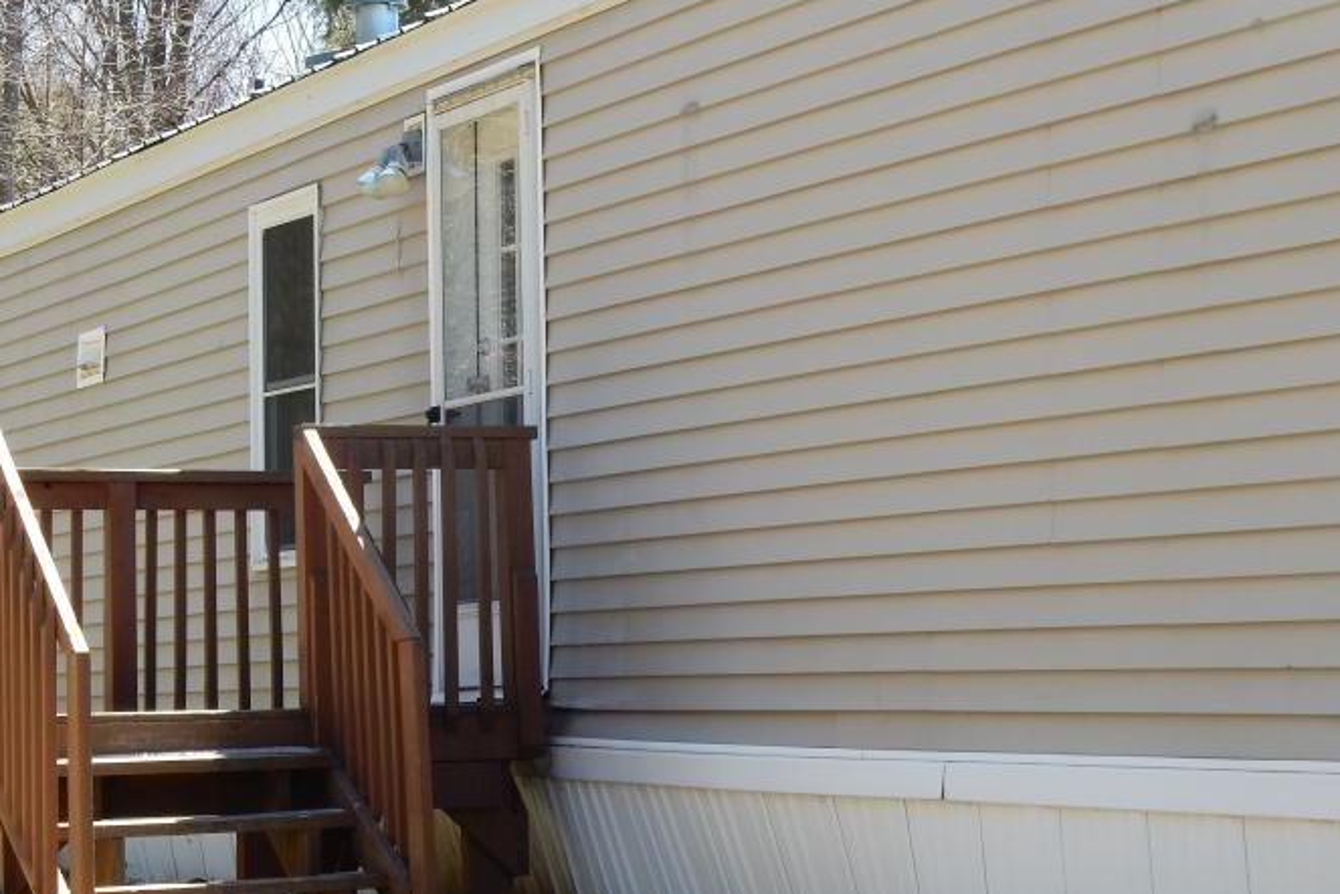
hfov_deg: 17.9
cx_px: 614
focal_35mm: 114
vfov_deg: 12.0
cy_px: 405
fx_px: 4243
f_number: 4.8
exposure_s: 1/200
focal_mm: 12.6
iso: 125
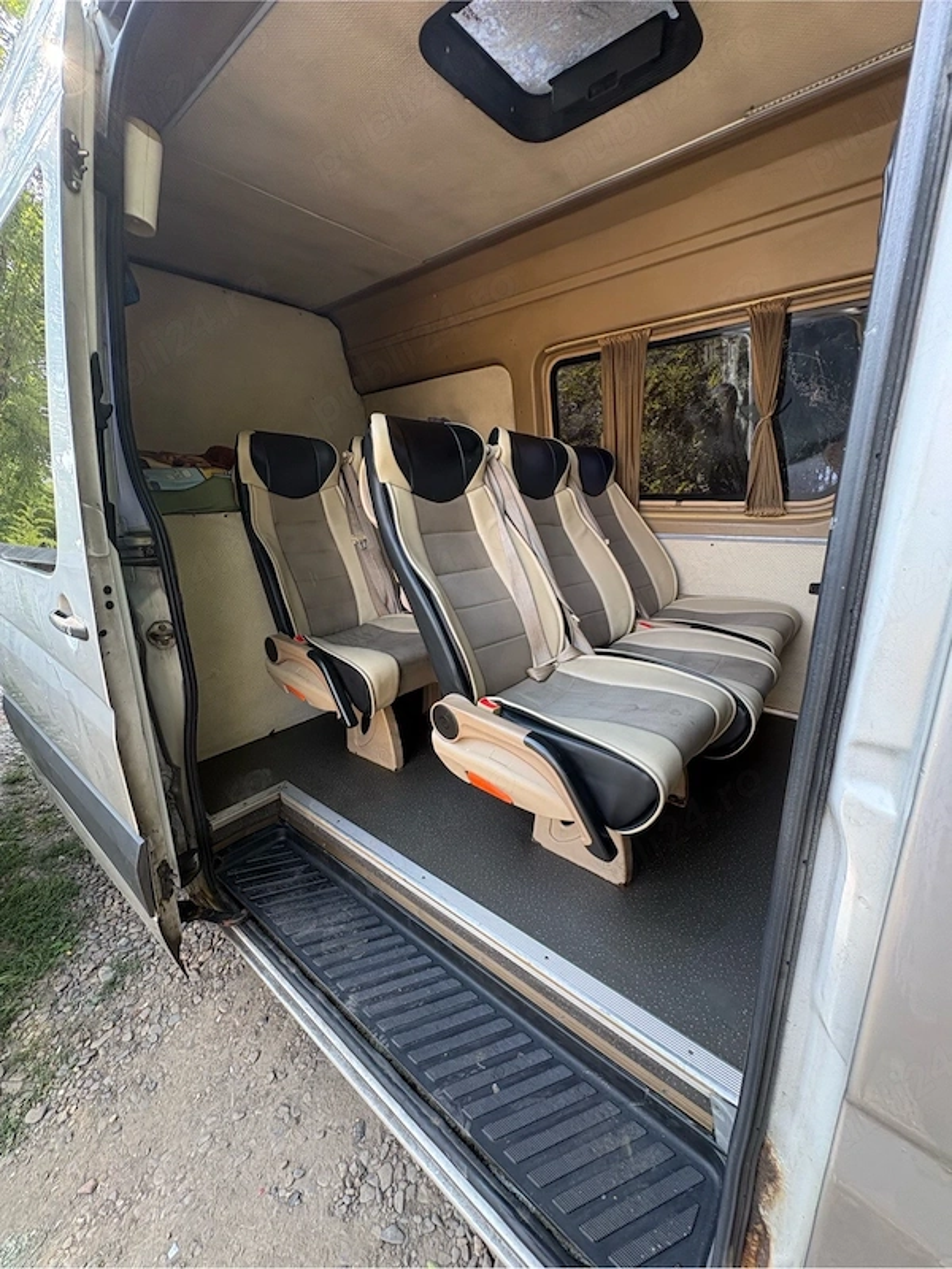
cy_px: 634
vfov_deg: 102.1
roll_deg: +2.1
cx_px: 476
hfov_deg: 85.7
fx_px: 513
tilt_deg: -9.0
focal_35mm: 14
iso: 50
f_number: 2.2
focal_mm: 2.22
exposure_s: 1/99
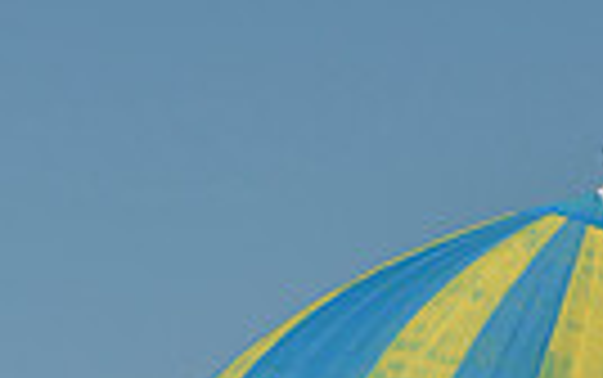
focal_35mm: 440
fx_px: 7237
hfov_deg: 4.8
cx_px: 430
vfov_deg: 2.9
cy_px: 1224
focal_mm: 100
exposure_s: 1/500
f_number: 8
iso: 200
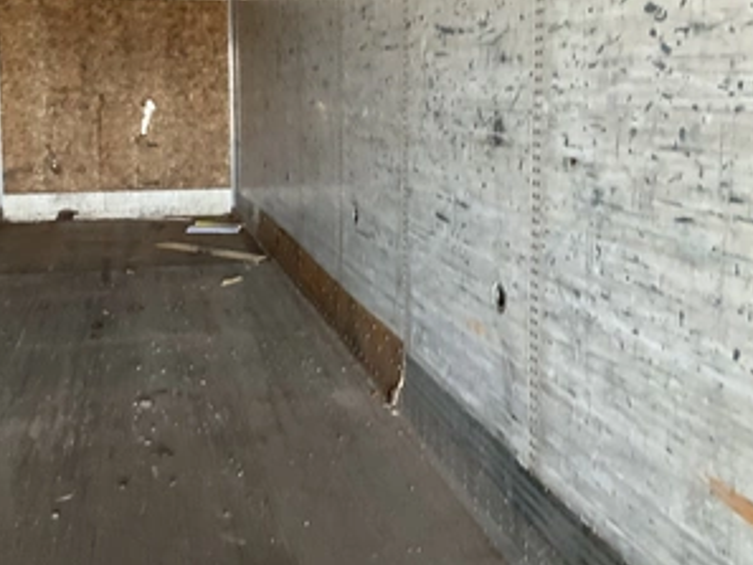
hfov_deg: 47.8
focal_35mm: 39
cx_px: 345
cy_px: 187
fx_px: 849
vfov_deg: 36.5
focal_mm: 3
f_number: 1.8
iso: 160
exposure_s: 1/60
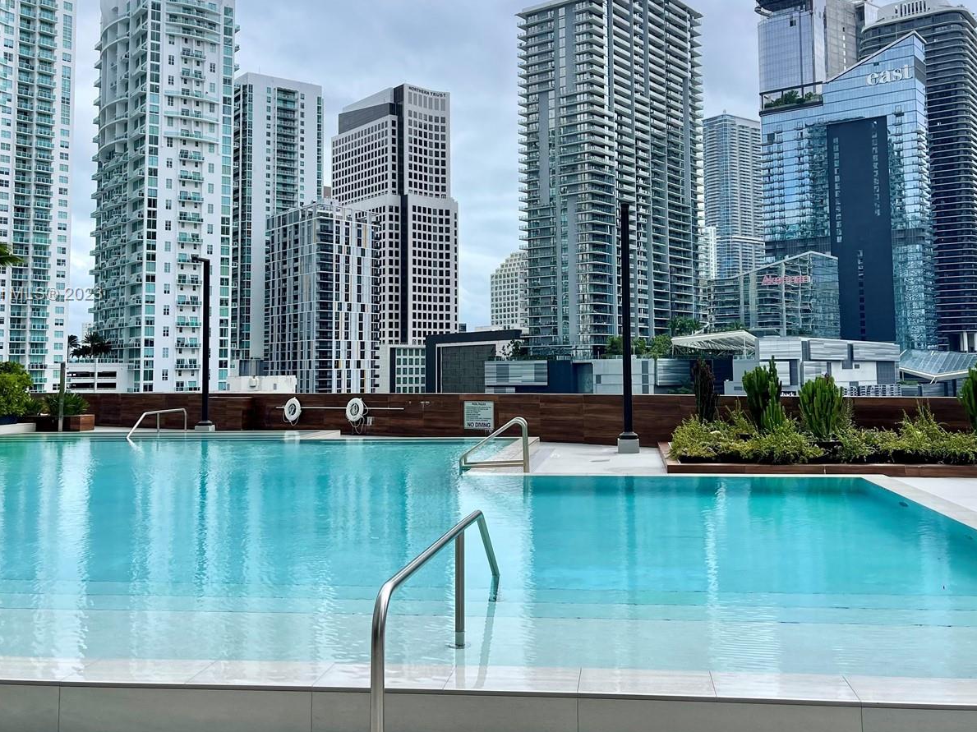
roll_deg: +0.4
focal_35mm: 35
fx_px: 988
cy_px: 295
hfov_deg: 52.6
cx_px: 497
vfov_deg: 40.5
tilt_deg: +5.1
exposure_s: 1/4902
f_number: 1.6
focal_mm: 5.1
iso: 32
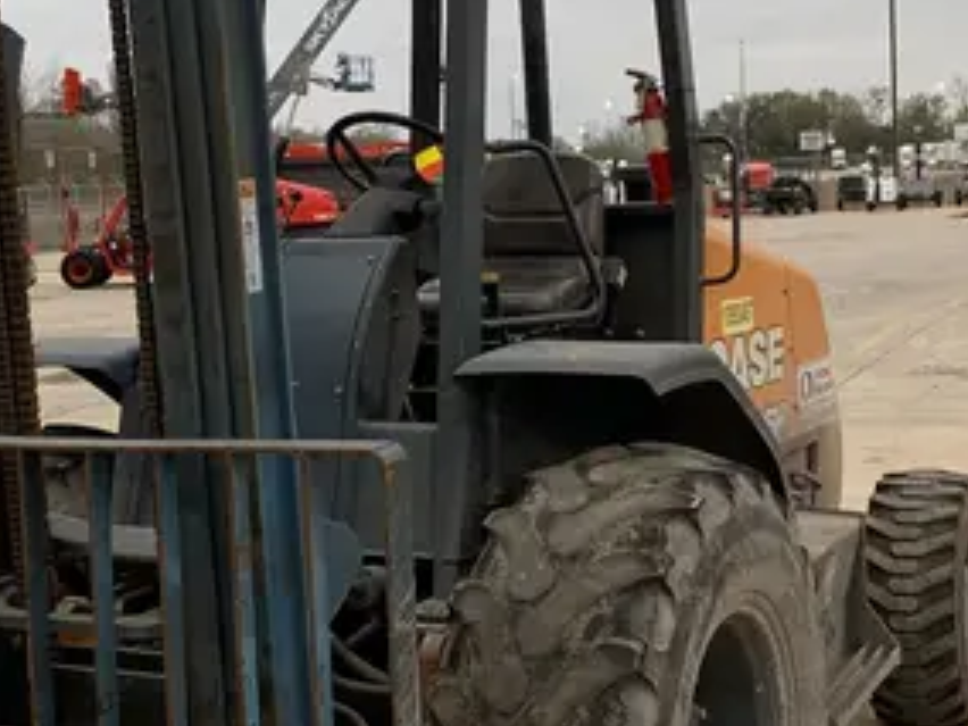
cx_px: 491
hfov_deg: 29.0
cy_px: 346
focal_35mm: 67
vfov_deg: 21.9
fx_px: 1874
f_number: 1.8
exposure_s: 1/121
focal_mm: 4.25
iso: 80
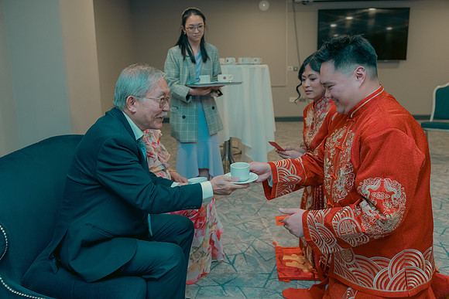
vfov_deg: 40.0
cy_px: 150
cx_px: 224
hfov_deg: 57.2
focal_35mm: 33
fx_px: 412
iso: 2500
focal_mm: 33
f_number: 3.5
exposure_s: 1/160
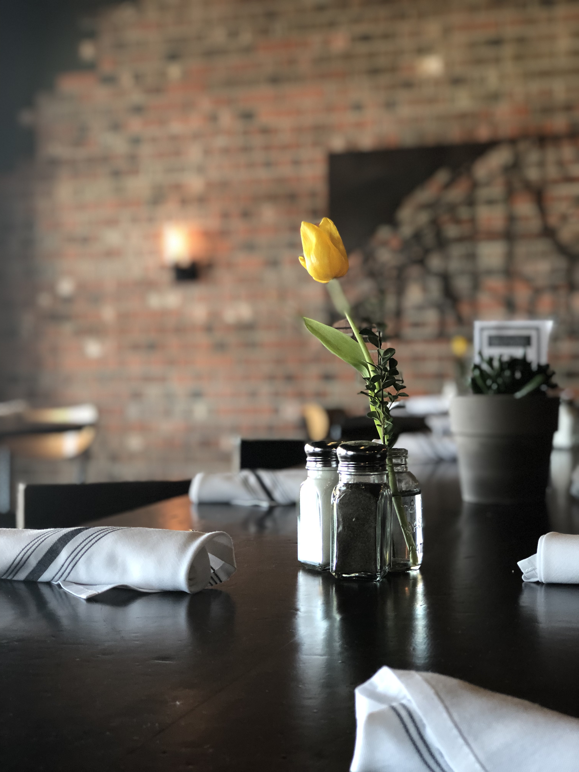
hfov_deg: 25.7
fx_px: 1271
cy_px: 386
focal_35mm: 57
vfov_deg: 33.8
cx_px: 290
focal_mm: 6.6
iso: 80
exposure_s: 1/30
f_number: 2.8
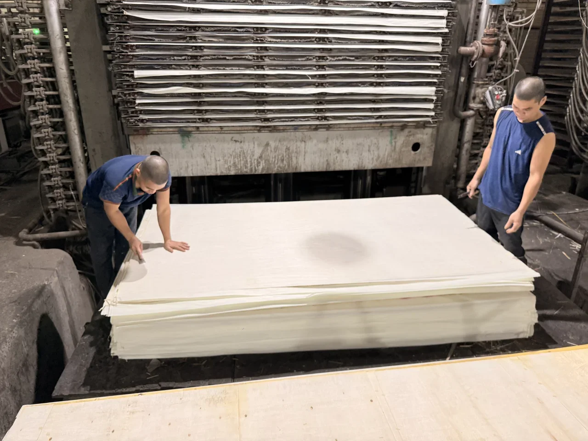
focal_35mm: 24
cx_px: 294
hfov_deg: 71.6
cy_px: 220
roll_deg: -1.1
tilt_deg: -22.2
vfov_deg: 56.8
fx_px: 408
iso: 200
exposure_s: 1/100
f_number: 1.78
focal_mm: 6.76
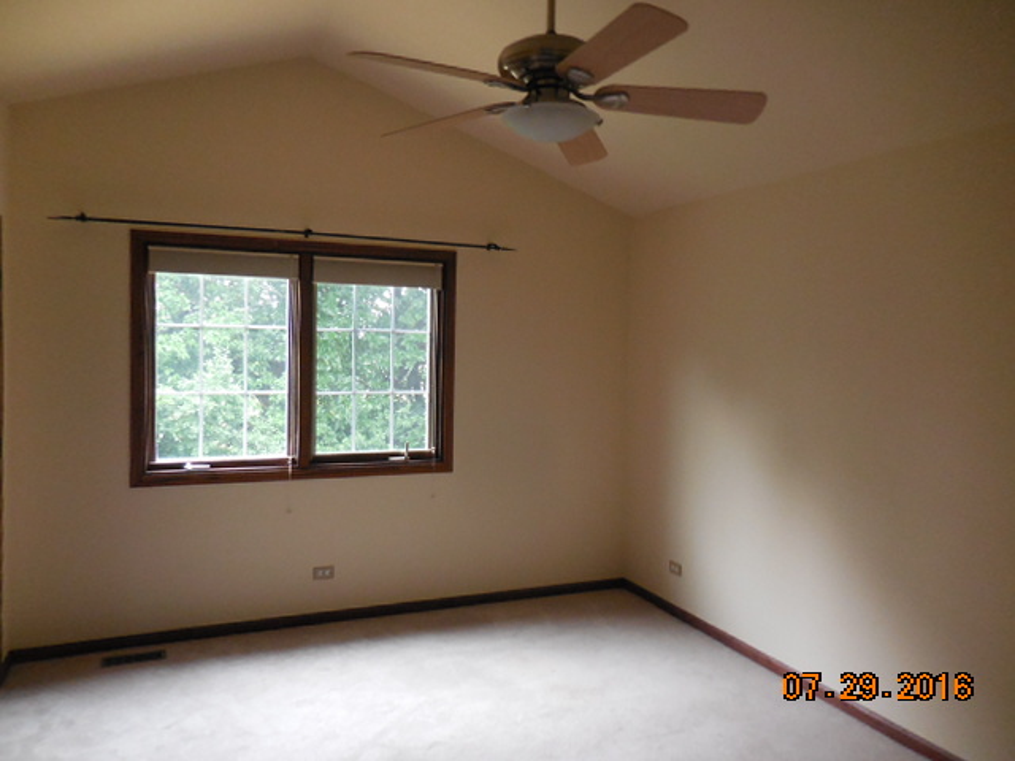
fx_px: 733
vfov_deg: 54.9
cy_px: 380
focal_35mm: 25
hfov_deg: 69.4
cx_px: 508
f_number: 3.3
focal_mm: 4.5
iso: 400
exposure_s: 1/30
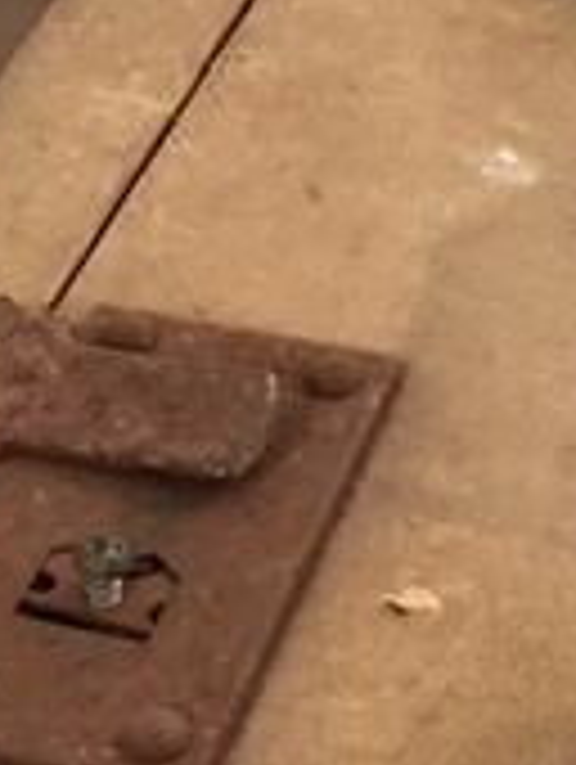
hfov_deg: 13.6
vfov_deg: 18.0
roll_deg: +5.4
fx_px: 2412
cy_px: 410
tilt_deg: -39.6
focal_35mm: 109
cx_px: 374
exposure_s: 1/17
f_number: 2.2
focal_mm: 4.15
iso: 200
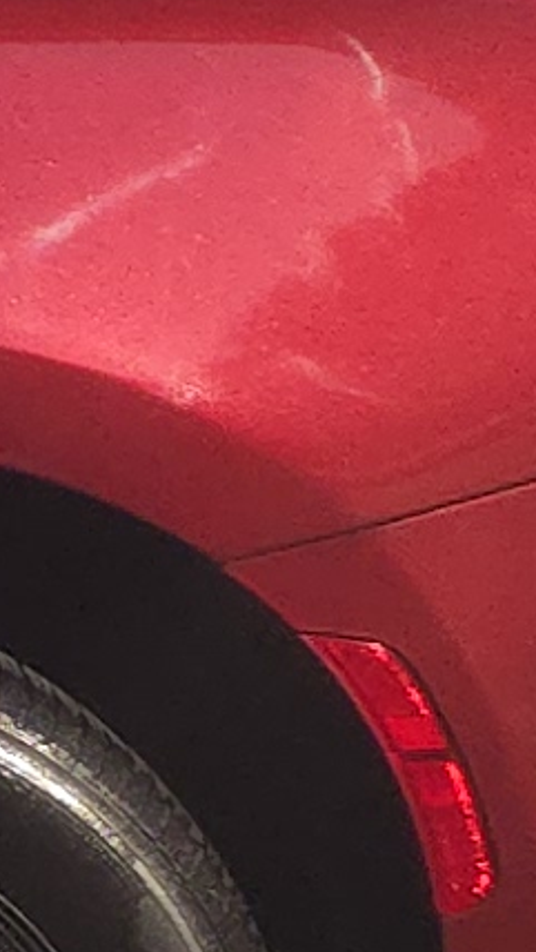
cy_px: 738
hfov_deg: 4.0
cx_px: -3016
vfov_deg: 9.2
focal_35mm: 234
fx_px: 5908
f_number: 1.8
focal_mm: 5.4
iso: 160
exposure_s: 1/4000
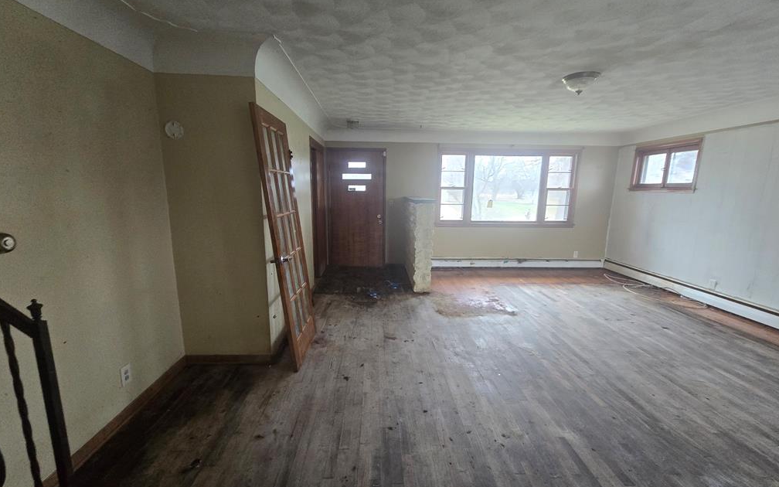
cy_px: 251
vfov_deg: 78.6
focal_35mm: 14
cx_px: 389
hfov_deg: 105.3
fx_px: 297
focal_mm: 2.2
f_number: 2.2
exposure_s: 1/100
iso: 640
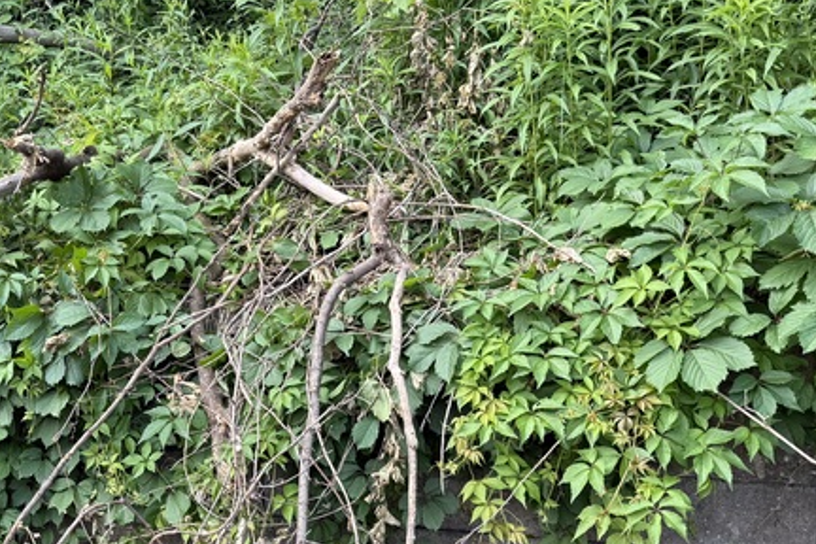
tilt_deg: +3.8
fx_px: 1179
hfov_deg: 36.5
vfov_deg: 25.9
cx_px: 128
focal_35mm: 52
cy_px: 216
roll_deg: +1.8
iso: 64
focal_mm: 6.76
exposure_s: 1/196
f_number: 1.78
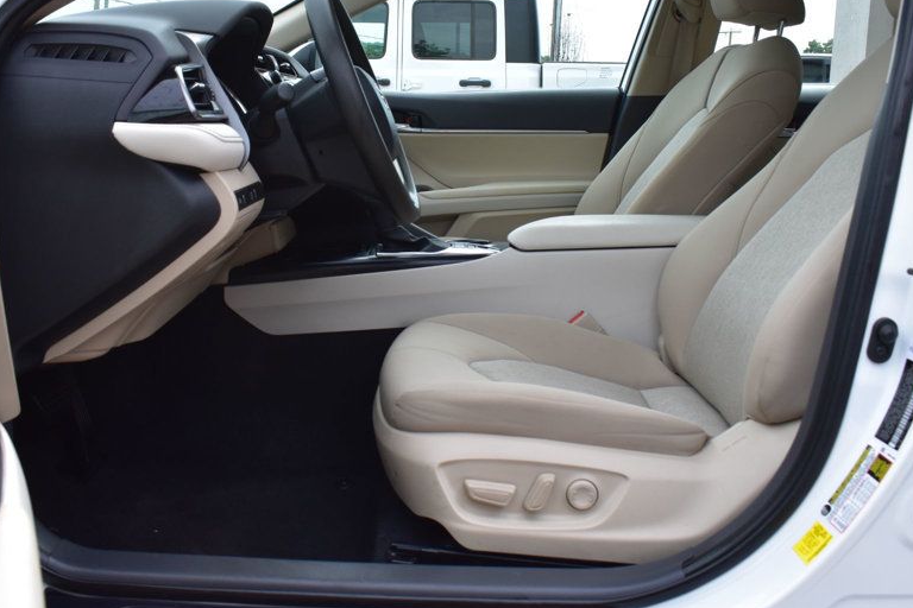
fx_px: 913
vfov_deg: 36.7
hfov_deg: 53.0
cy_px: 238
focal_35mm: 36
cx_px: 413
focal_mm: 18
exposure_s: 1/200
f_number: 10
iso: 400
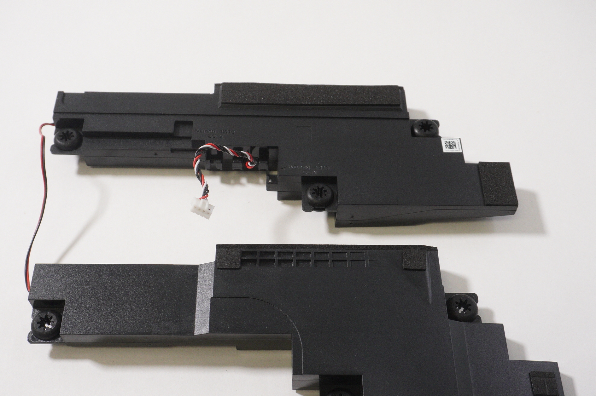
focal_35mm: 42
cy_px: 249
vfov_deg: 31.9
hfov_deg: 46.7
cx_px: 272
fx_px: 689
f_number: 5.6
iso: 1250
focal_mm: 21
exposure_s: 1/200
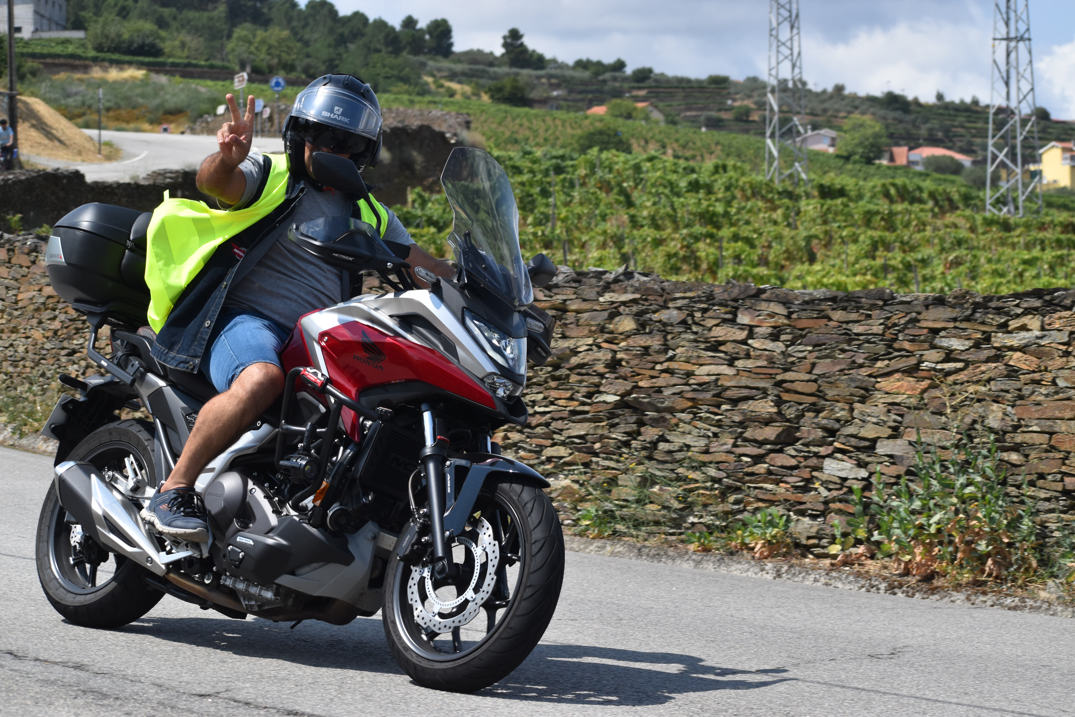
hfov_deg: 17.5
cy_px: 358
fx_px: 3493
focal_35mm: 117
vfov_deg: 11.7
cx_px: 538
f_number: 7.1
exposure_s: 1/1600
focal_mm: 78
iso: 400
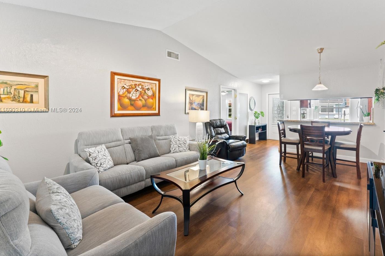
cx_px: 213
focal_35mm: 16
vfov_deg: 73.4
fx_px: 171
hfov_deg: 96.4
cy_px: 110
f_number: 8
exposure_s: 1.6
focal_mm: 14
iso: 200
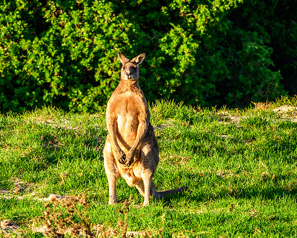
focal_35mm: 1181
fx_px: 10381
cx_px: 122
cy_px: 110
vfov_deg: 1.3
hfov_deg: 1.6
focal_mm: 600
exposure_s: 1/100
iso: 64
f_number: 6.3
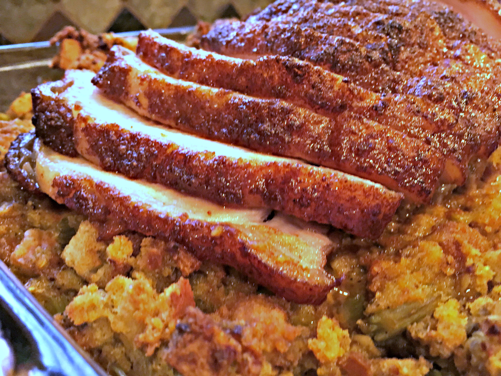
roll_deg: -3.8
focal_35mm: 29
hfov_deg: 61.7
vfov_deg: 48.2
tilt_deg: -28.9
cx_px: 250
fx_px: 420
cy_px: 188
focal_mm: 4.15
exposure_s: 1/24
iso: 200
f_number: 2.2
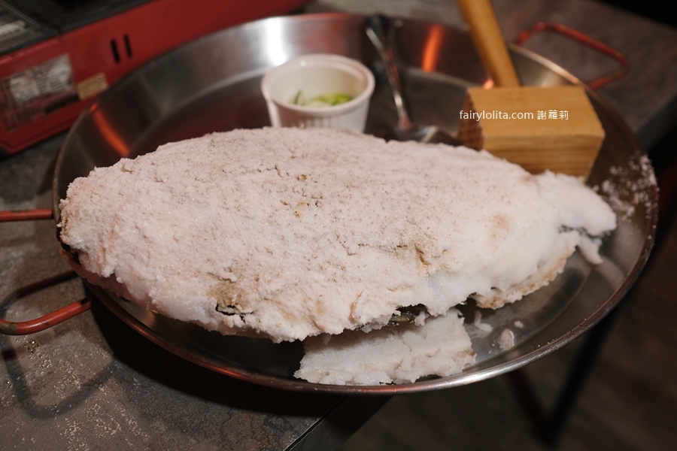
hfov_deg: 54.4
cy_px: 226
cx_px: 338
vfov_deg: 37.9
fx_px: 658
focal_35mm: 35
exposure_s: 1/34
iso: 800
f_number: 2.8
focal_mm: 23
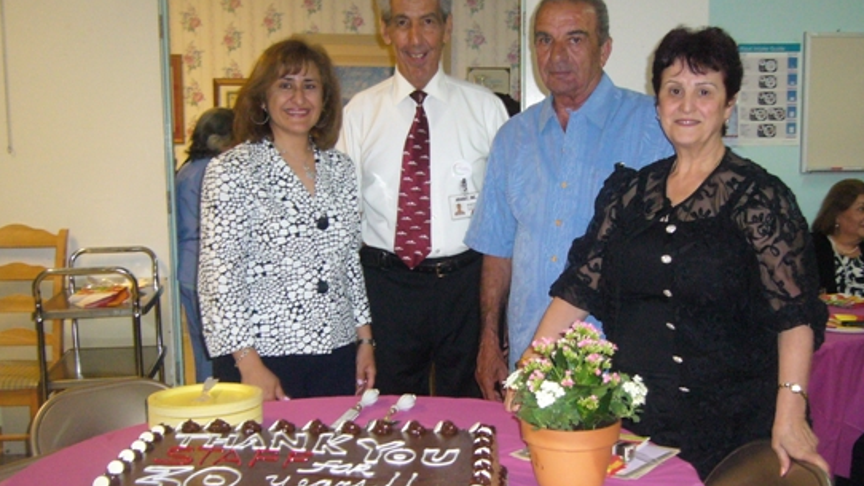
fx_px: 1031
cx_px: 464
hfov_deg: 45.4
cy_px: 274
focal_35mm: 45
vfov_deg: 26.5
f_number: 2.8
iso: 250
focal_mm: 5.8
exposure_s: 1/30
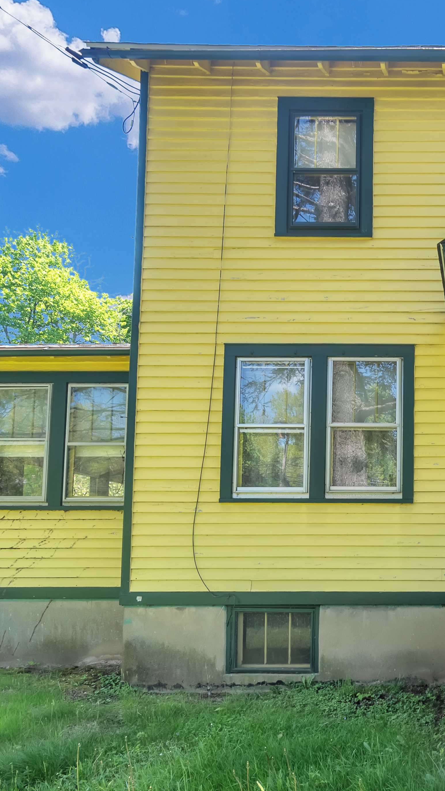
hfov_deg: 37.5
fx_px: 546
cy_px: 401
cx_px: 483
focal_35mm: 26
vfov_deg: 71.9
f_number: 8
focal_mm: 16
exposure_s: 1/40
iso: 100
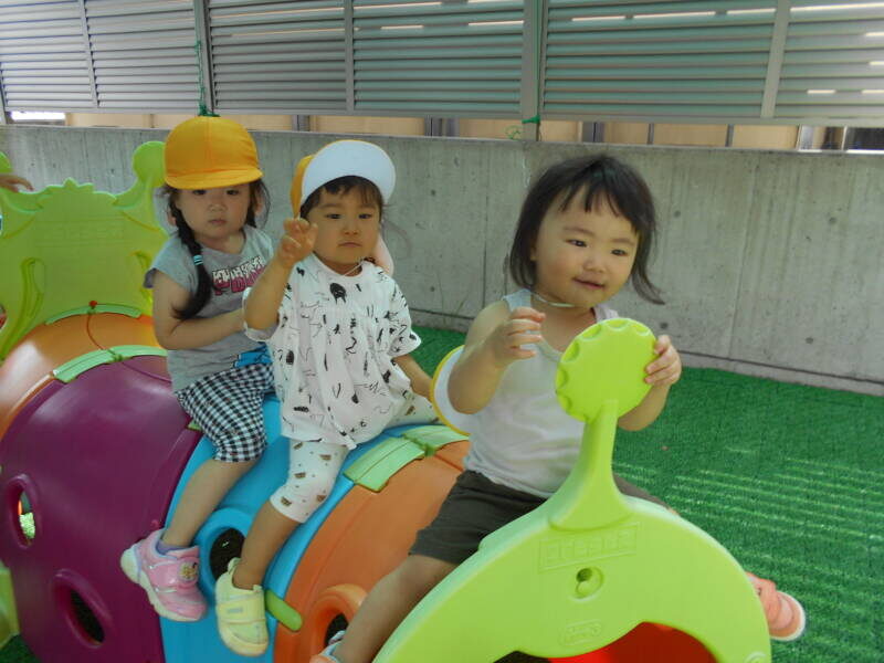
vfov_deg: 53.1
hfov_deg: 67.3
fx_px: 664
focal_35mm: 26
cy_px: 332
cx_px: 442
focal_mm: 4.6
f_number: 3.2
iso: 100
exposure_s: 1/250
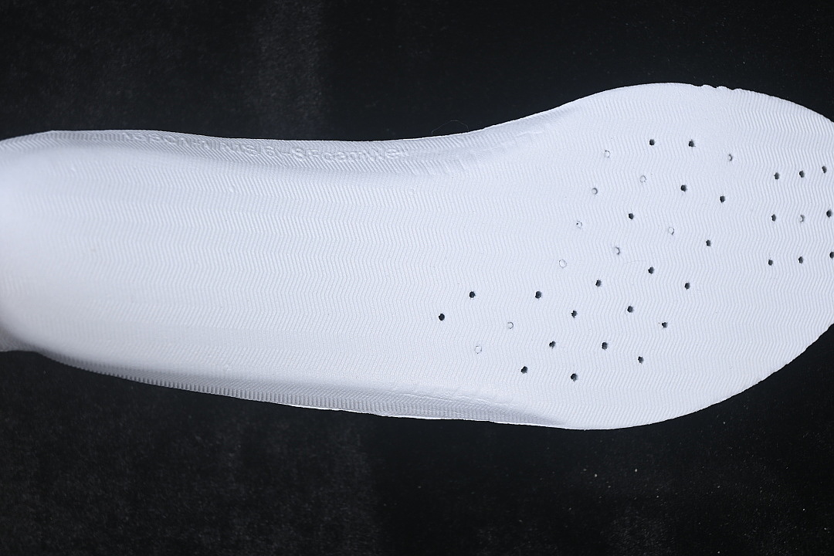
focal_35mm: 75
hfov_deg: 27.0
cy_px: 278
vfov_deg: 18.2
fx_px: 1737
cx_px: 417
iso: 160
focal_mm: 50
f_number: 6.3
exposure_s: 1/60
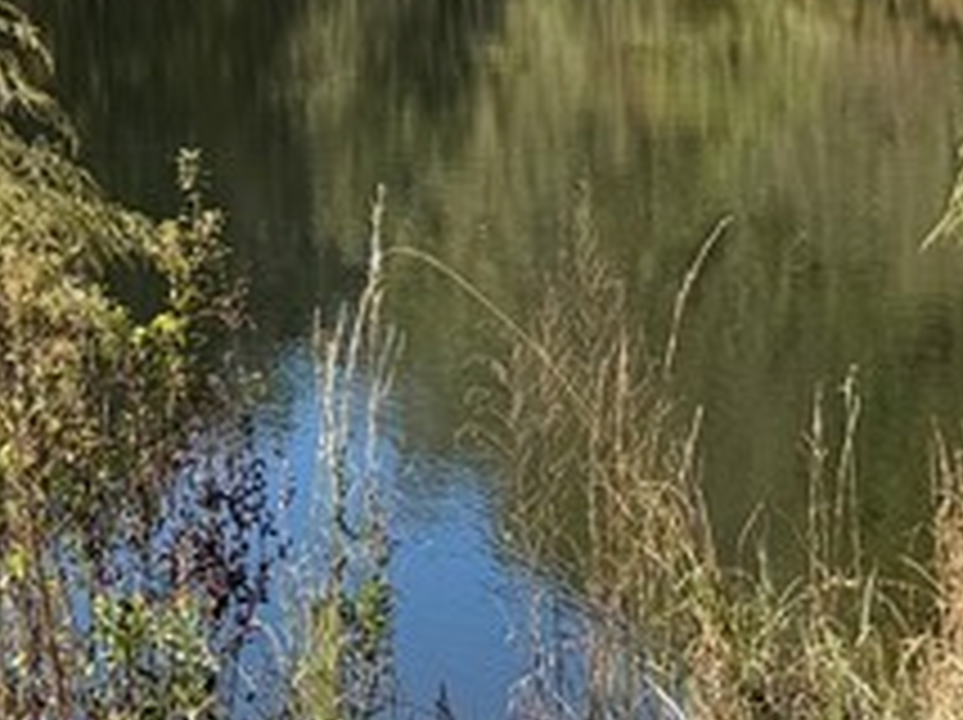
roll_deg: +2.1
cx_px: 198
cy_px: -356
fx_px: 3196
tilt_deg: +2.2
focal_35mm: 115
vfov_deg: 12.3
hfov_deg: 17.0
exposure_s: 1/2053
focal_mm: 6.76
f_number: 1.78
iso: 80
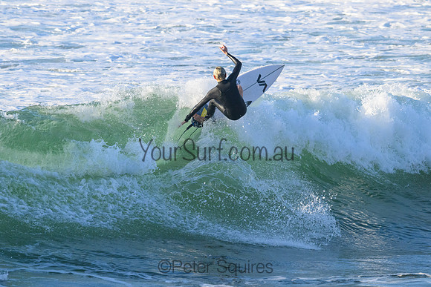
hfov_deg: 4.9
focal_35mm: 420
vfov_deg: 3.3
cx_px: 216
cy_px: 144
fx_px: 5029
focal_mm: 420
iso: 4000
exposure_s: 1/2000
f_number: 11
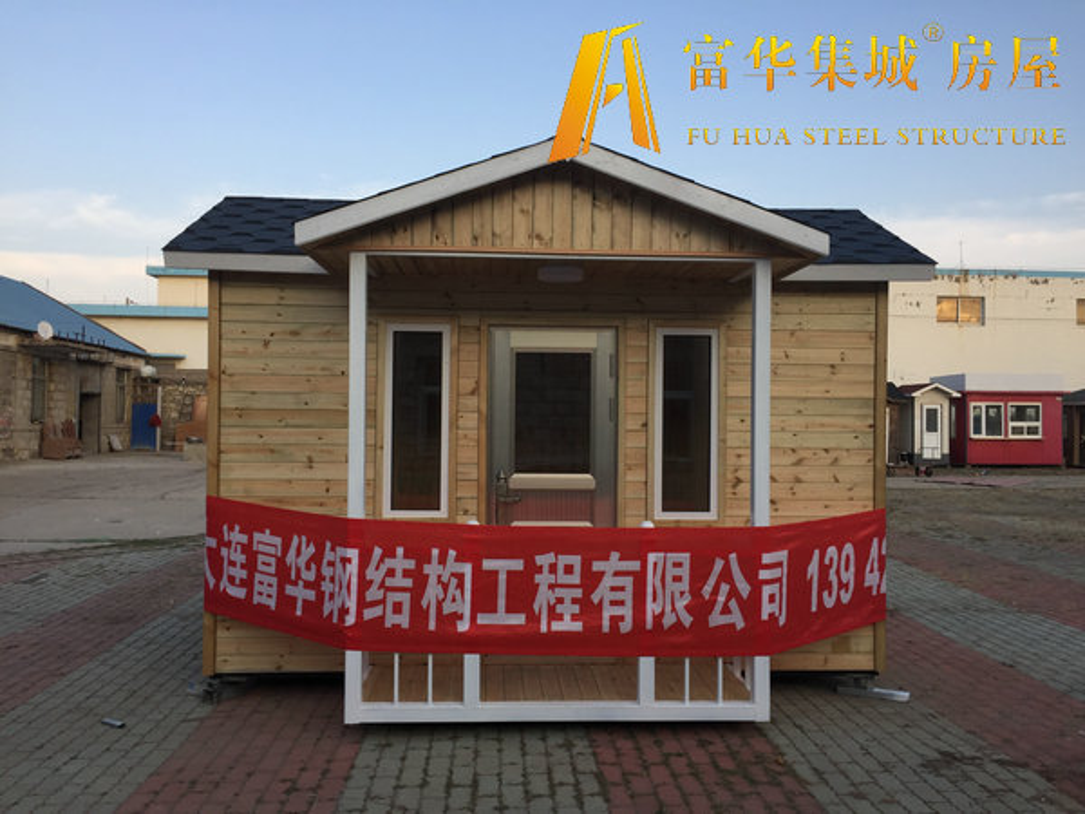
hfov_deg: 61.7
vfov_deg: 48.2
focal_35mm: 29
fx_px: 909
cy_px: 407
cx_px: 542
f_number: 2.2
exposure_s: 1/557
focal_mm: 4.15
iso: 32
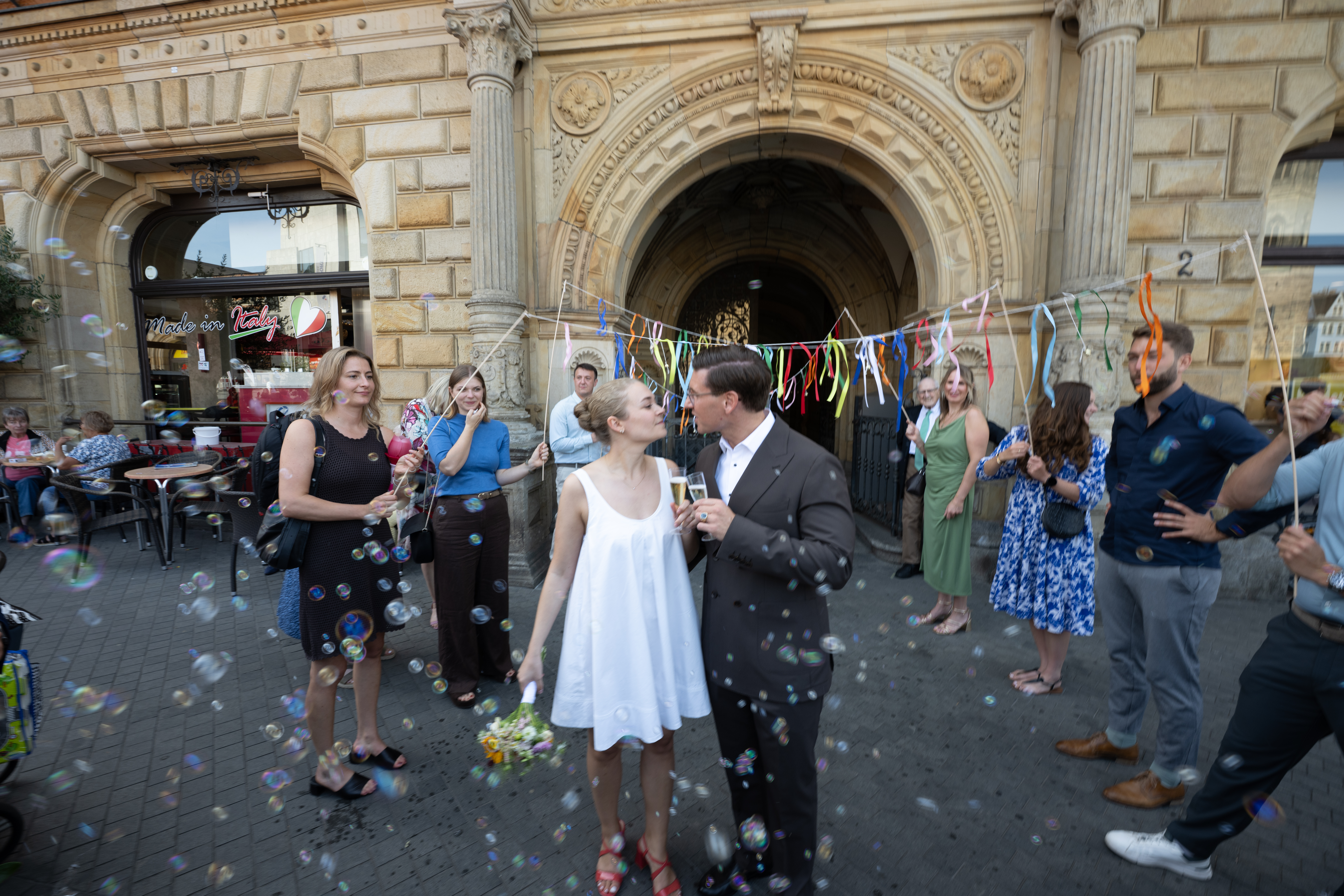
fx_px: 523
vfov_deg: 81.2
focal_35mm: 14
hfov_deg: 104.3
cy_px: 448
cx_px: 672
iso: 125
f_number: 7.1
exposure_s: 1/60
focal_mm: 14
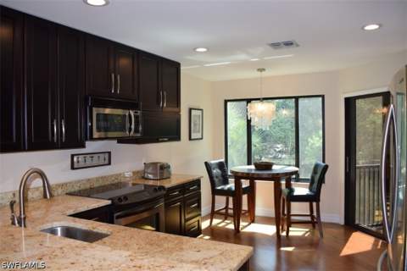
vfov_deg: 47.9
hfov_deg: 67.4
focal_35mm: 27
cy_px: 136
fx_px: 305
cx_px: 204
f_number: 5.6
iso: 640
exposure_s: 1/125
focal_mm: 18
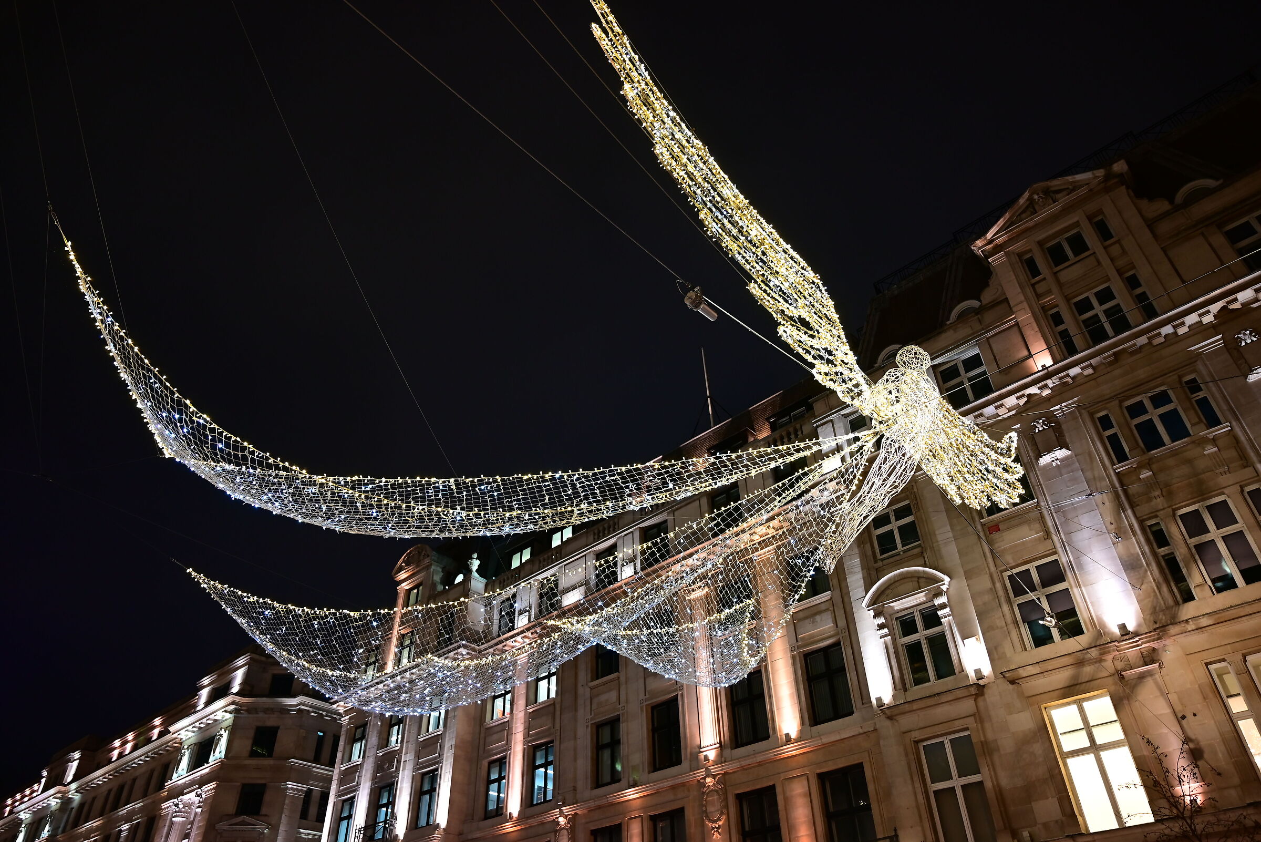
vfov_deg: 53.2
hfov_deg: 73.7
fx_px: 841
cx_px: 630
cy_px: 421
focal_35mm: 24
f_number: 4
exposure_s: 1/20
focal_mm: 24
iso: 800
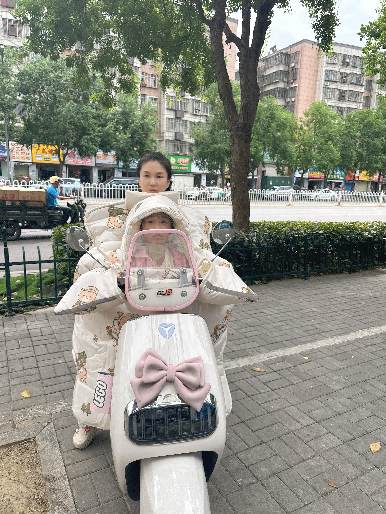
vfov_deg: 71.6
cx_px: 193
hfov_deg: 56.8
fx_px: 357
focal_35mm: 24
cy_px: 257
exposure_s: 1/2331
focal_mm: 6.76
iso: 80
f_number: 1.78
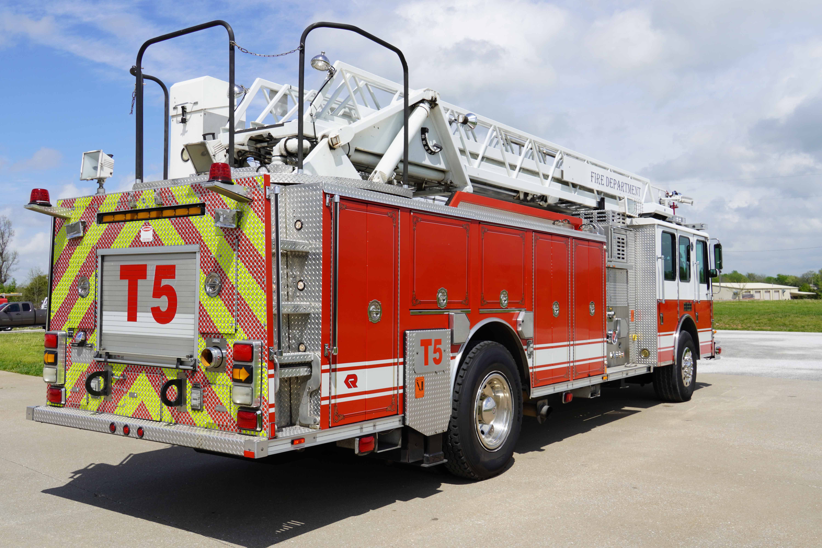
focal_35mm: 34
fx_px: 788
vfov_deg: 38.4
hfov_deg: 55.1
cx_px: 411
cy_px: 274
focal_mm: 23
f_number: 10
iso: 100
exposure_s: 1/200
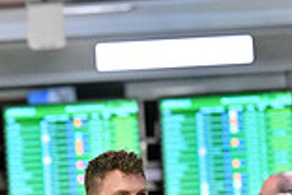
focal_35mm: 626
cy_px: 409
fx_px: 5077
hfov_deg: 3.3
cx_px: 139
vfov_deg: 2.2
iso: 4500
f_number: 4
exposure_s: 1/250
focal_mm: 145
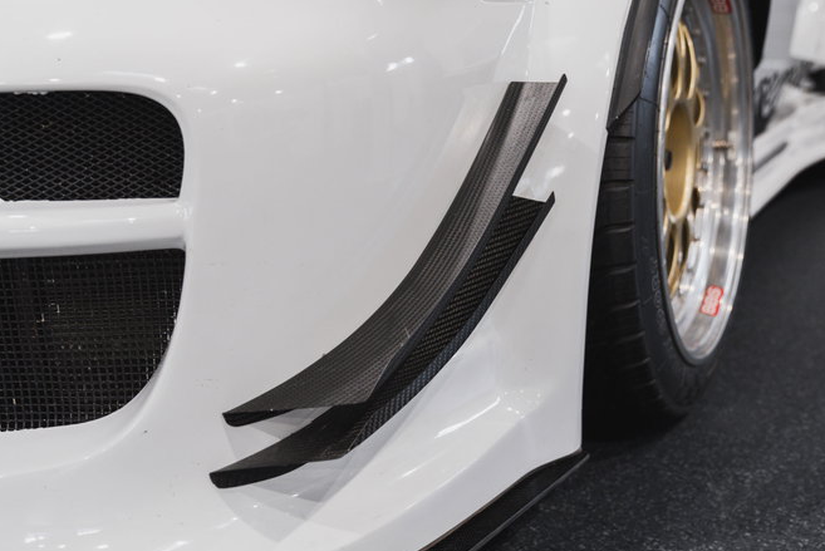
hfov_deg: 46.4
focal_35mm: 42
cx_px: 414
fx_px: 963
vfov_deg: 31.9
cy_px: 299
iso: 1600
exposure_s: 1/50
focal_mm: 36
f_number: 4
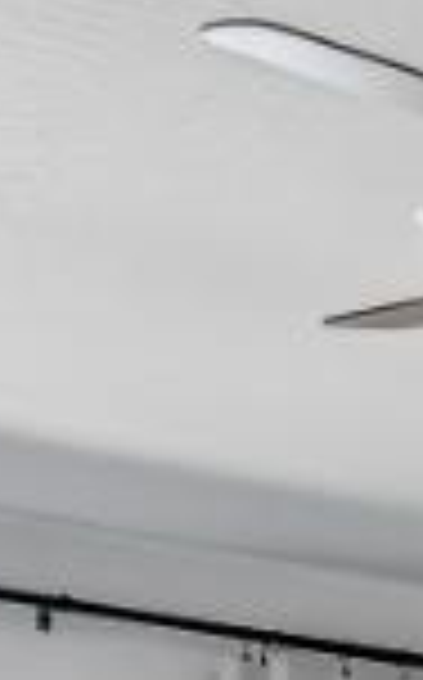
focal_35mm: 162
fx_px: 2997
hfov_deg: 6.9
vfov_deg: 11.5
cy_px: 1407
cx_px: 1431
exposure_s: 1/13
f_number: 7.1
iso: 640
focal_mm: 16
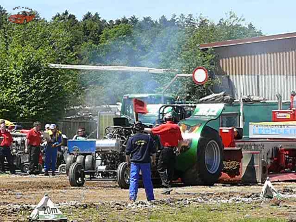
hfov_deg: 8.3
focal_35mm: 239
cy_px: 111
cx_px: 148
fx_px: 2044
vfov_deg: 6.2
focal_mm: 50.5
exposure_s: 1/125
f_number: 11
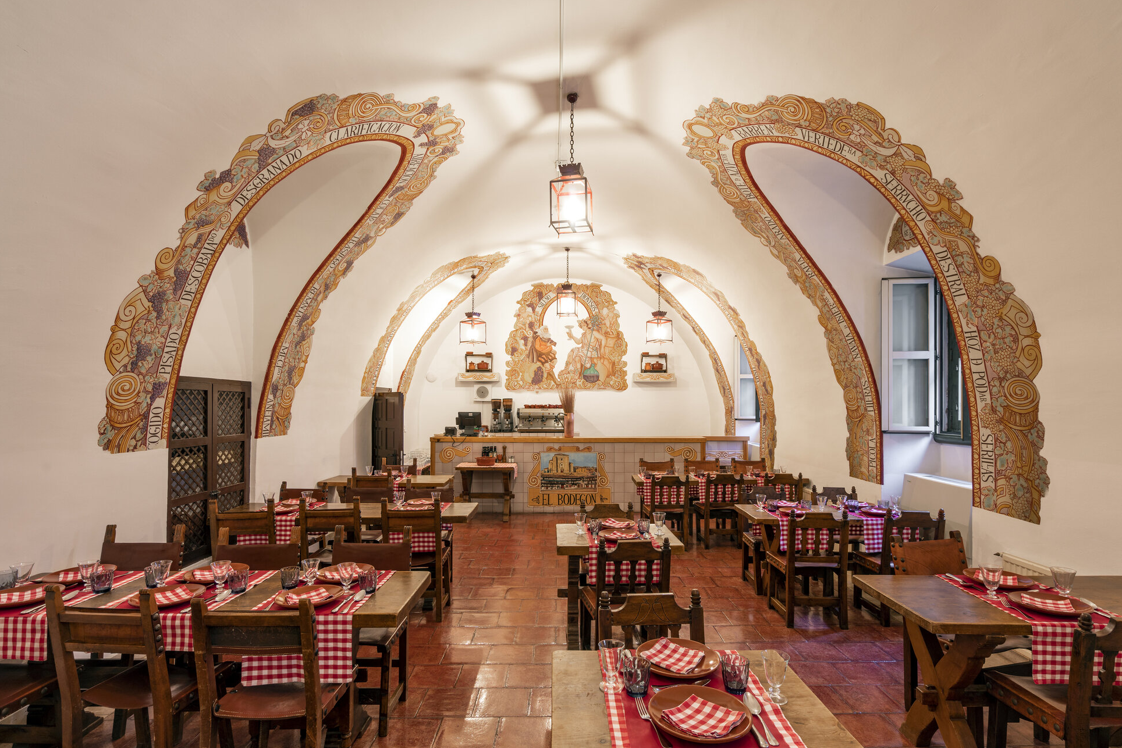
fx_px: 530
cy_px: 384
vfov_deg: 70.4
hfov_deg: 93.2
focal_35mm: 17
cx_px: 581
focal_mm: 16
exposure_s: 8
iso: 100
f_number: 10
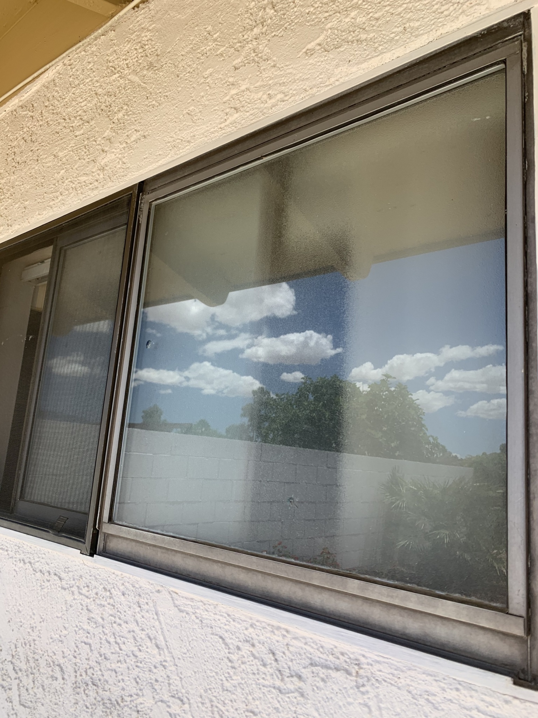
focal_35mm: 26
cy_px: 359
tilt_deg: +10.8
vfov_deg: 67.3
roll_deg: -4.0
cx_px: 269
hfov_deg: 53.1
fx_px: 539
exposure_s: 1/1220
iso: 25
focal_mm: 4.25
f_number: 1.8
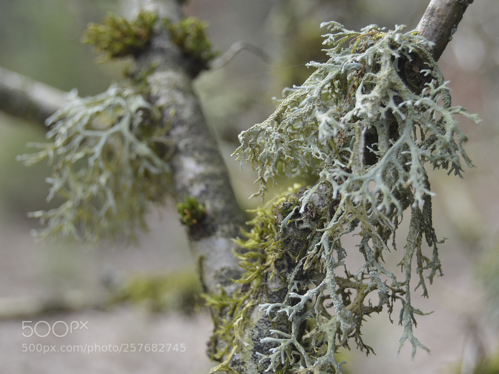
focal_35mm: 91
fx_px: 1305
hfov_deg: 21.6
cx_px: 285
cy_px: 186
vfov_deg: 16.3
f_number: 5.6
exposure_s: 1/125
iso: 280
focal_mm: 55
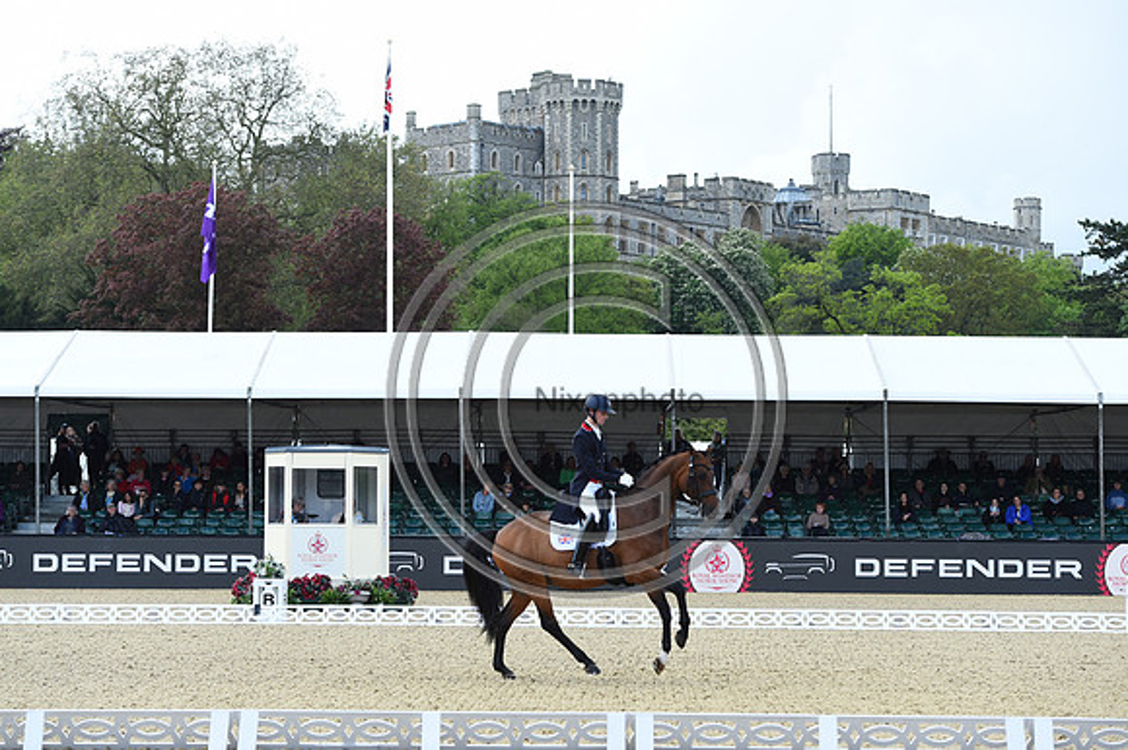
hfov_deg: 22.2
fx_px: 2881
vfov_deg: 14.8
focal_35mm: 92
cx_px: 564
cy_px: 375
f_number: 5
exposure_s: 1/1600
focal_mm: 92
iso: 640
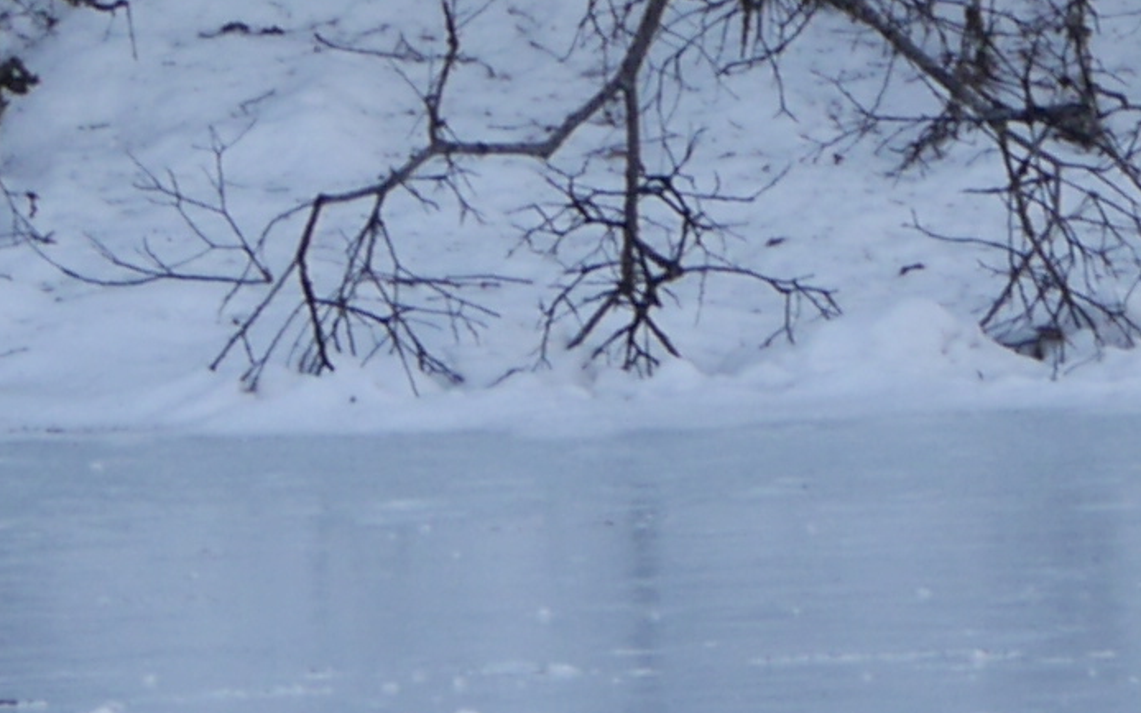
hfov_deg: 3.7
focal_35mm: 563
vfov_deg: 2.3
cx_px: 1180
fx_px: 17510
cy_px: -1300
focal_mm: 40
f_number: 4.7
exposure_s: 1/100
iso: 200
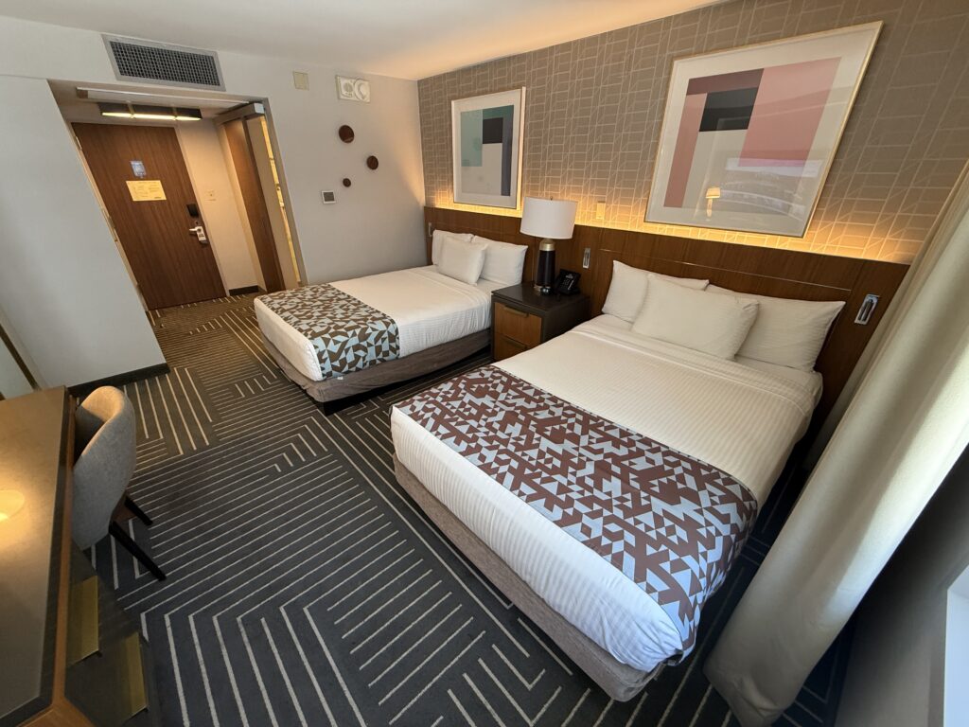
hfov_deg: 102.1
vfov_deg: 85.7
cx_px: 484
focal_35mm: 14
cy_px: 364
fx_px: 392
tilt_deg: -27.2
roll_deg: -0.4
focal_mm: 2.22
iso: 250
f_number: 2.2
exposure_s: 1/60
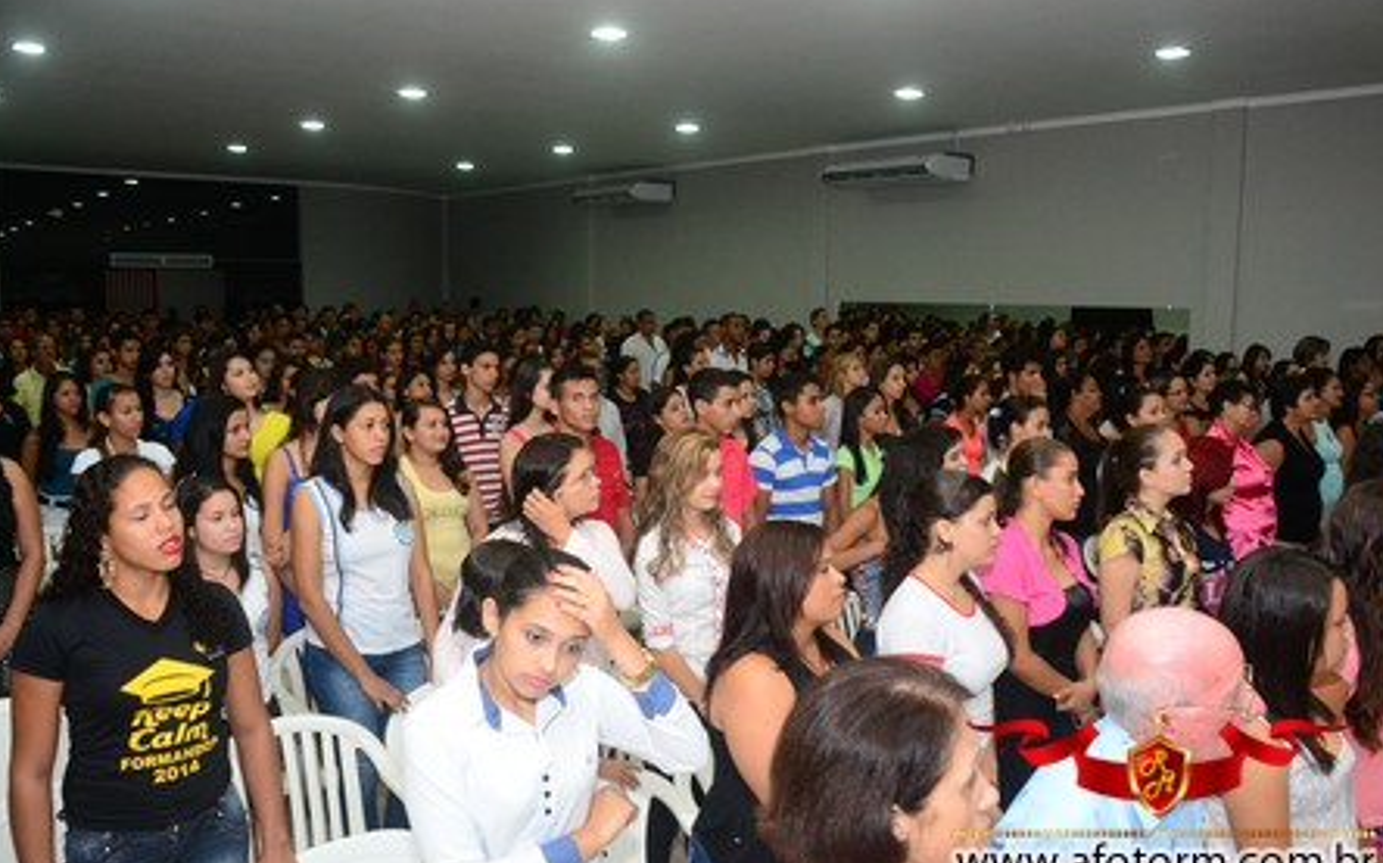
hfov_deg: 61.3
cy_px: 449
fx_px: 1168
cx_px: 692
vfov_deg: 40.5
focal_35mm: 31
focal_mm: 20
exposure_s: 1/60
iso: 1600
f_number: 5.6
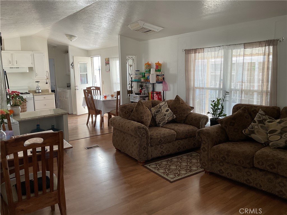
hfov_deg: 61.7
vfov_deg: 48.2
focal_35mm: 29
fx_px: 240
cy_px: 108
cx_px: 144
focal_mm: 3
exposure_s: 1/60
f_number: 1.8
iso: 50
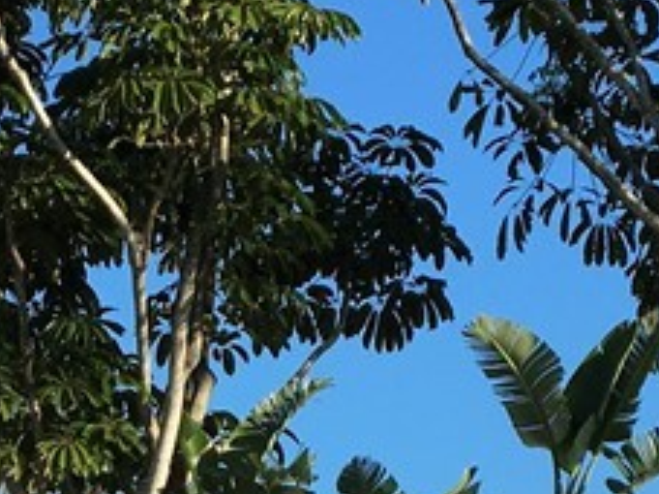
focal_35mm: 131
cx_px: 134
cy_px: 715
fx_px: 2493
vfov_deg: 10.9
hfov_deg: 15.0
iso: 25
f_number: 2.2
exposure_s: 1/1425
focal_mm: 4.15
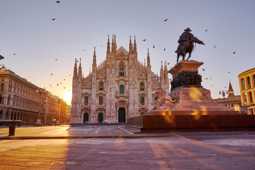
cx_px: 128
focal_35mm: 28
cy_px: 85
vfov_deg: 46.4
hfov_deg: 65.5
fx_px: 198
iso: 100
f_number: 9
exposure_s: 1/125
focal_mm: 28
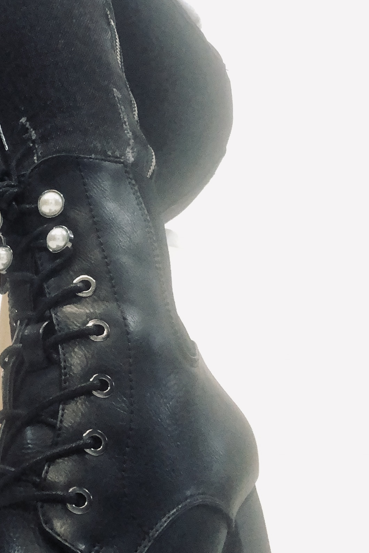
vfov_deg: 31.0
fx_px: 999
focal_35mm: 65
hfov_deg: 20.3
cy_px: 273
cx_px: 2
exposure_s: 1/50
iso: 250
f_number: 2.2
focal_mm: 2.87
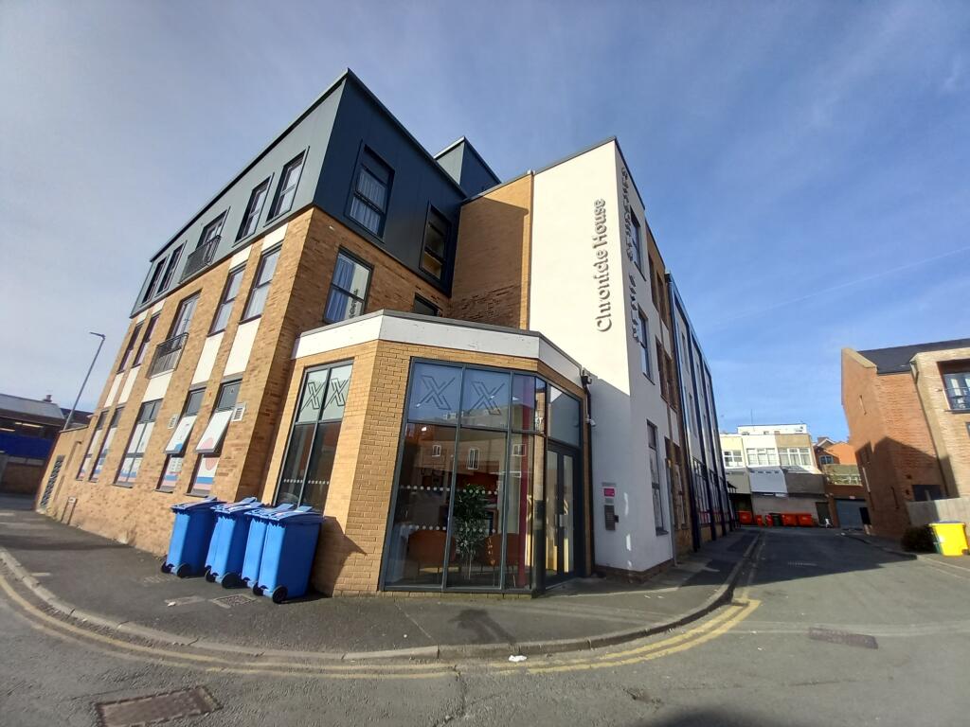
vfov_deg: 89.9
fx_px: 364
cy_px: 364
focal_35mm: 13
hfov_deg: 106.2
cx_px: 485
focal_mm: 1.13
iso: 40
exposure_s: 1/783
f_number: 2.2
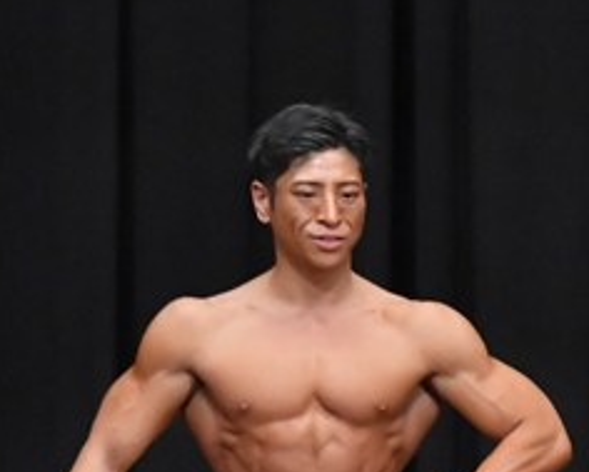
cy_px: 574
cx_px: 960
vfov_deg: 2.3
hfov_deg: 2.9
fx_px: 11649
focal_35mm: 668
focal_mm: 145
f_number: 5.6
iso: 8000
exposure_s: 1/400
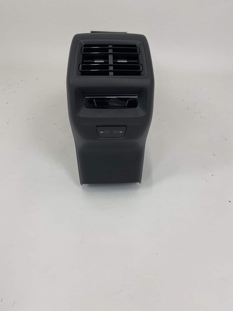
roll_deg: -1.7
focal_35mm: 26
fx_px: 233
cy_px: 156
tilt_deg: -34.9
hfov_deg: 53.1
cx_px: 116
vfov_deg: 67.3
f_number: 1.8
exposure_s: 1/100
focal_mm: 4.25
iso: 50
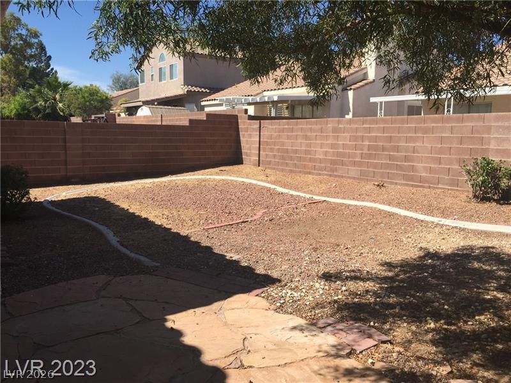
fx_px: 428
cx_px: 256
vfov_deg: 48.2
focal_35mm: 29
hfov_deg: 61.7
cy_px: 192
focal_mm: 4.15
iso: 32
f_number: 2.2
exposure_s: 1/1883
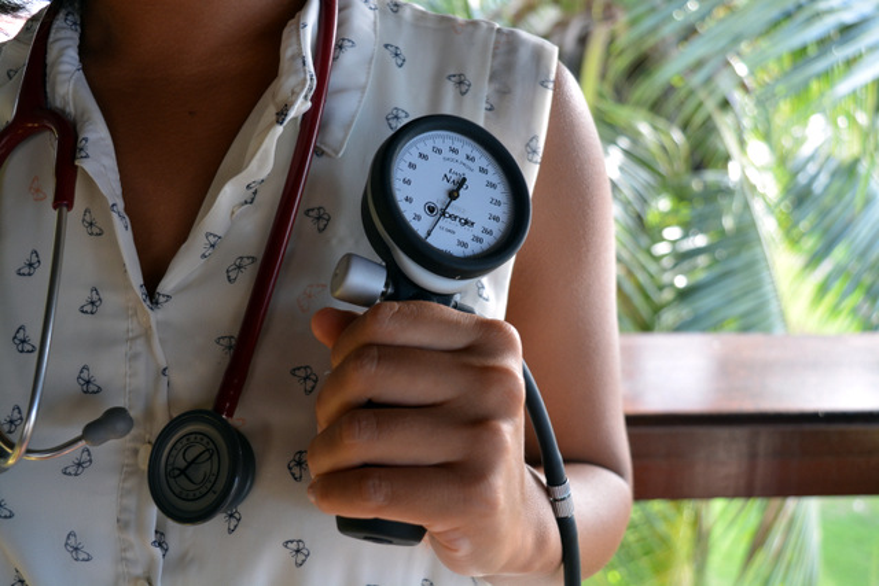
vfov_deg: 34.2
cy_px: 293
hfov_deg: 49.5
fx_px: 952
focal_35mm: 39
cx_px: 440
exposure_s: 1/100
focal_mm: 26
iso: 400
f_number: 5
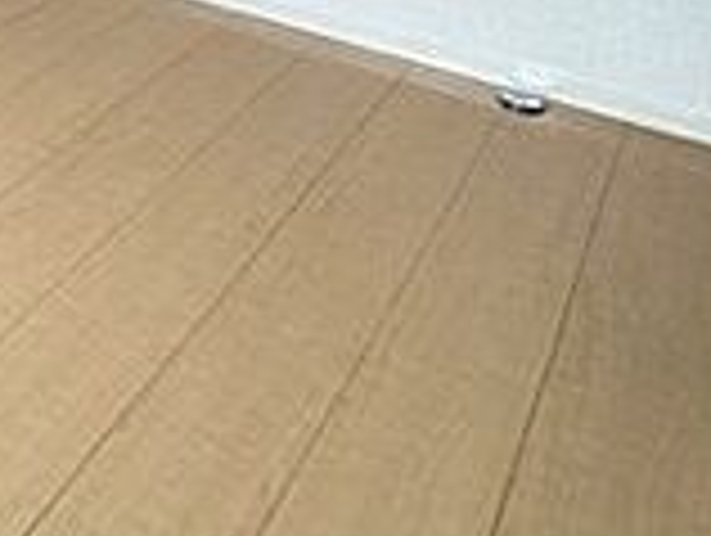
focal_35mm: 53
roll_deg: -0.5
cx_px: -266
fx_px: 1090
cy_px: -432
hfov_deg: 28.2
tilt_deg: -0.4
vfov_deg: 20.0
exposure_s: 1/99
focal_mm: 2.22
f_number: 2.2
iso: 64
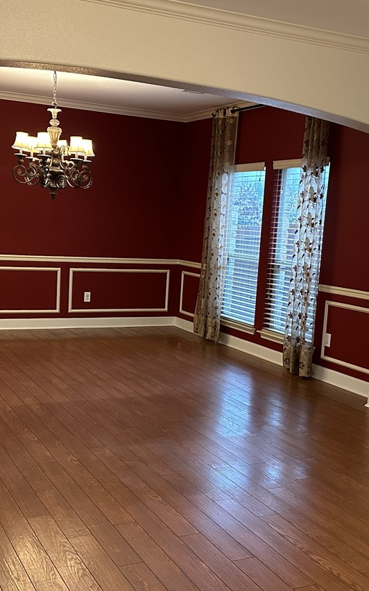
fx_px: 692
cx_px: 174
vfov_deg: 46.2
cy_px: 325
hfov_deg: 29.8
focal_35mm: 43
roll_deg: -2.7
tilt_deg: -8.5
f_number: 1.78
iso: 640
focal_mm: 6.86
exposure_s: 1/60
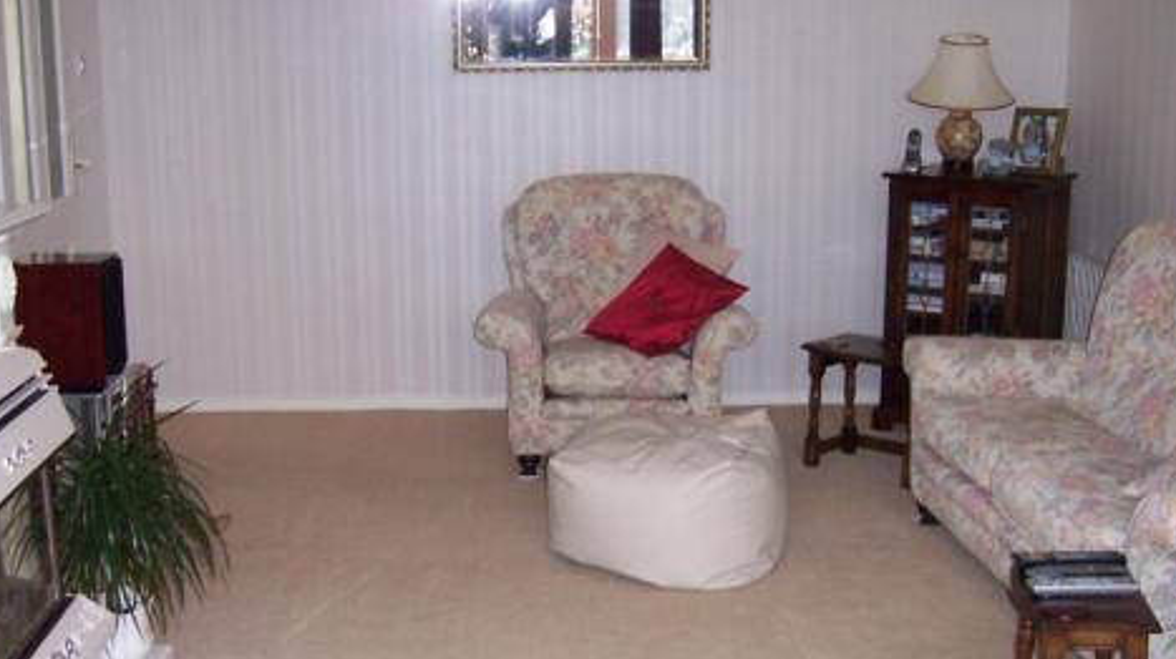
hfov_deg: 42.1
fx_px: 1527
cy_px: 384
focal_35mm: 49
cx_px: 558
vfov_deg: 24.4
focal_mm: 6
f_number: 3
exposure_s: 1/60
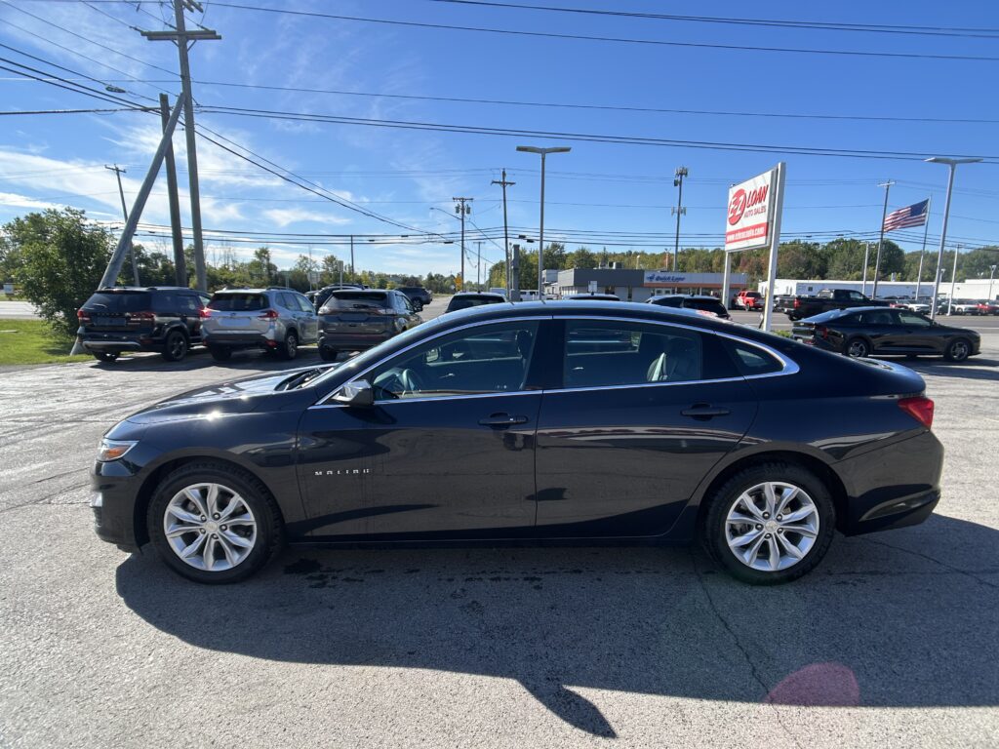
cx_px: 500
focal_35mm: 26
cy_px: 374
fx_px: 750
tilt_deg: -10.4
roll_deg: -1.0
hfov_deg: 67.3
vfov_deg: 53.1
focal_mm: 5.7
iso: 50
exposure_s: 1/3257
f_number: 1.5
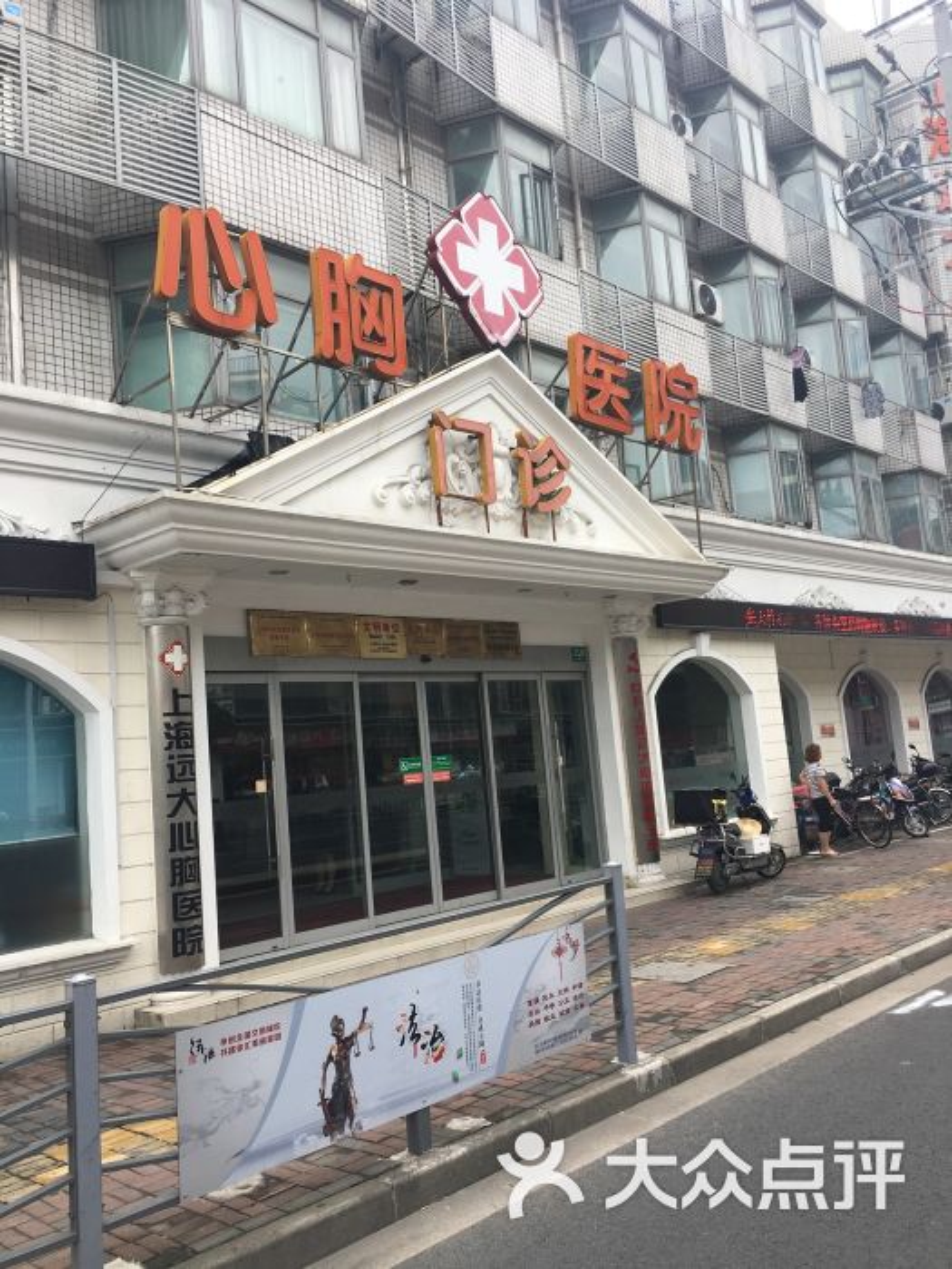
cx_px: 476
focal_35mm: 29
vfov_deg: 61.7
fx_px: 1063
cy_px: 634
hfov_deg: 48.2
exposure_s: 1/855
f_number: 2.2
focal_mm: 4.15
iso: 25
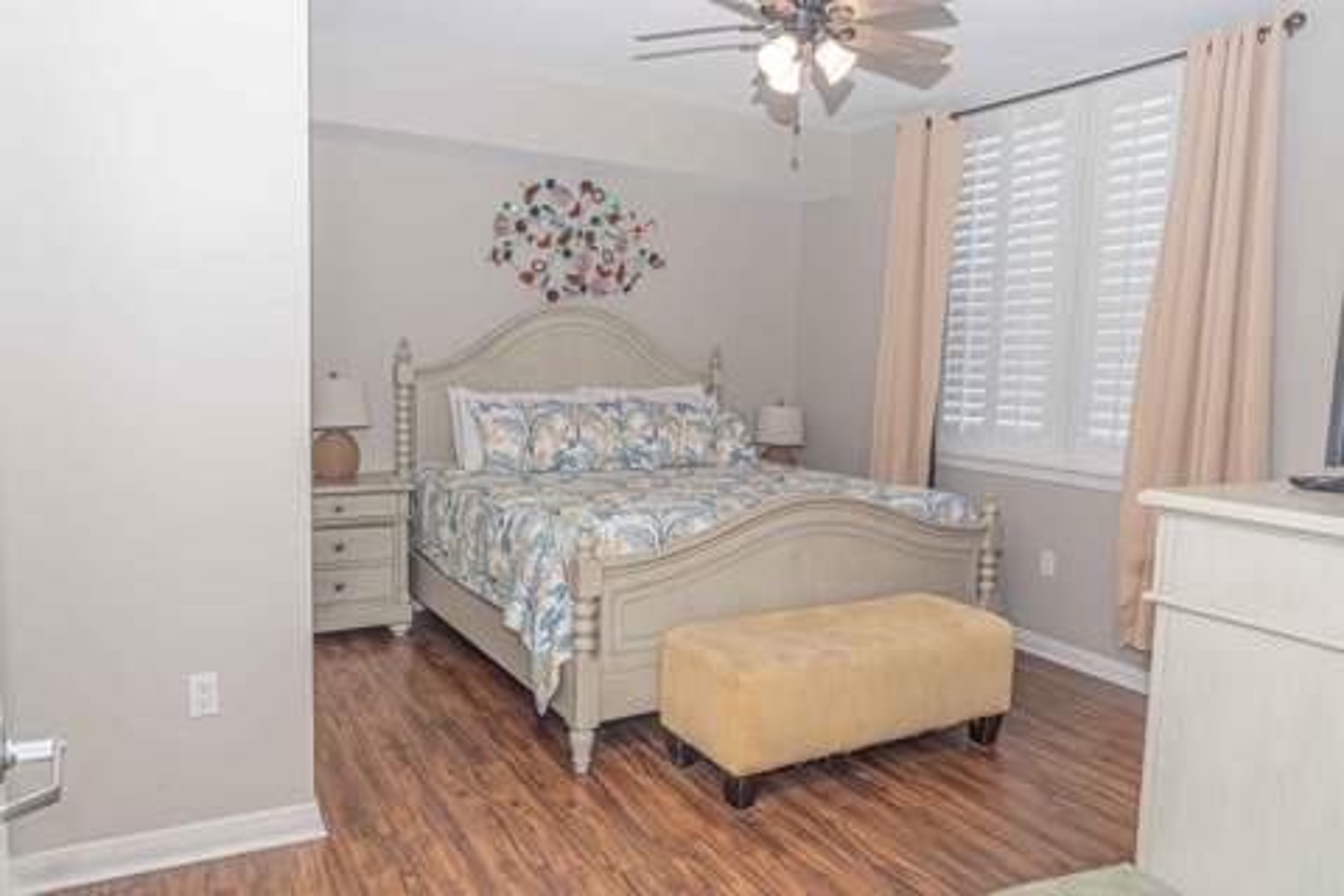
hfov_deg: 70.6
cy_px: 447
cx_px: 650
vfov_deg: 50.6
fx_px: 949
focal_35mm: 25
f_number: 6.3
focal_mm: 24
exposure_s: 1/125
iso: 400
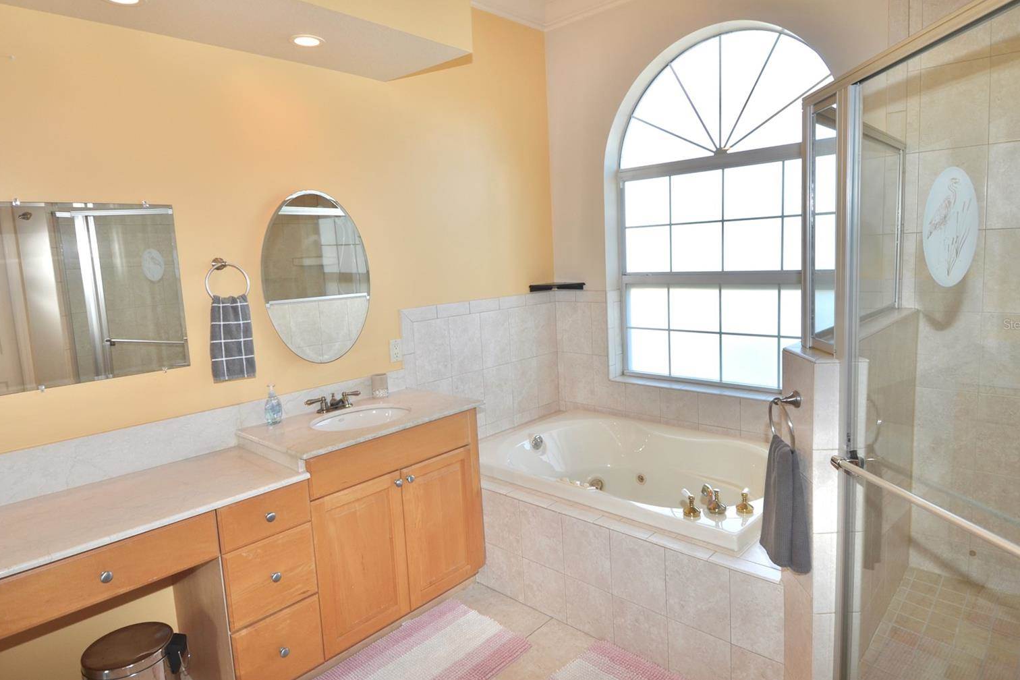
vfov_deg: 64.5
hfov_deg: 86.9
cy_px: 324
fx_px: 538
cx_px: 523
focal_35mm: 19
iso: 180
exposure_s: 1/125
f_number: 5.6
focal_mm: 12
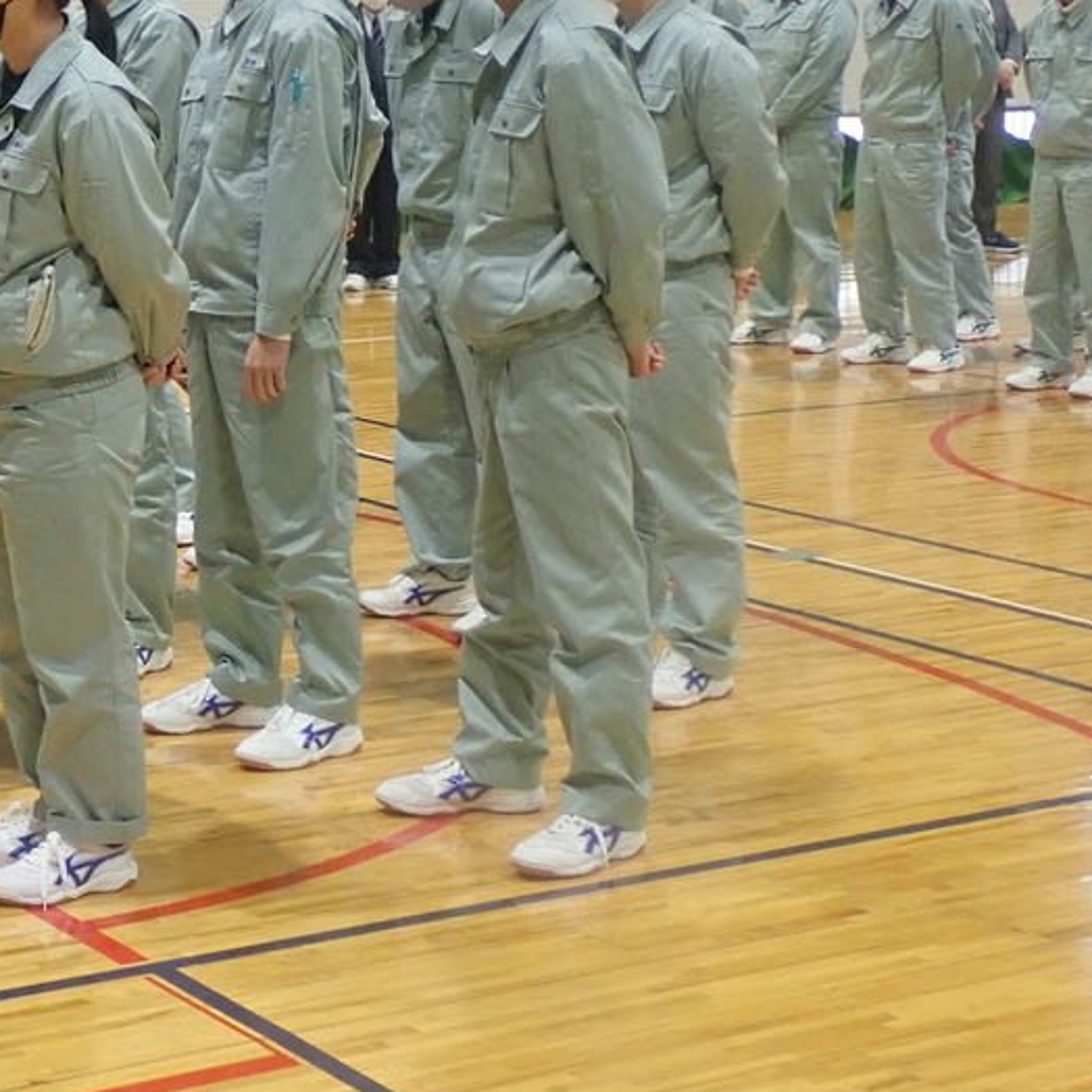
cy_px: 319
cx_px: 6
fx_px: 2891
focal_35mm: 81
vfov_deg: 21.3
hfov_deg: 20.7
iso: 400
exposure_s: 1/60
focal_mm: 7.34
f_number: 2.8
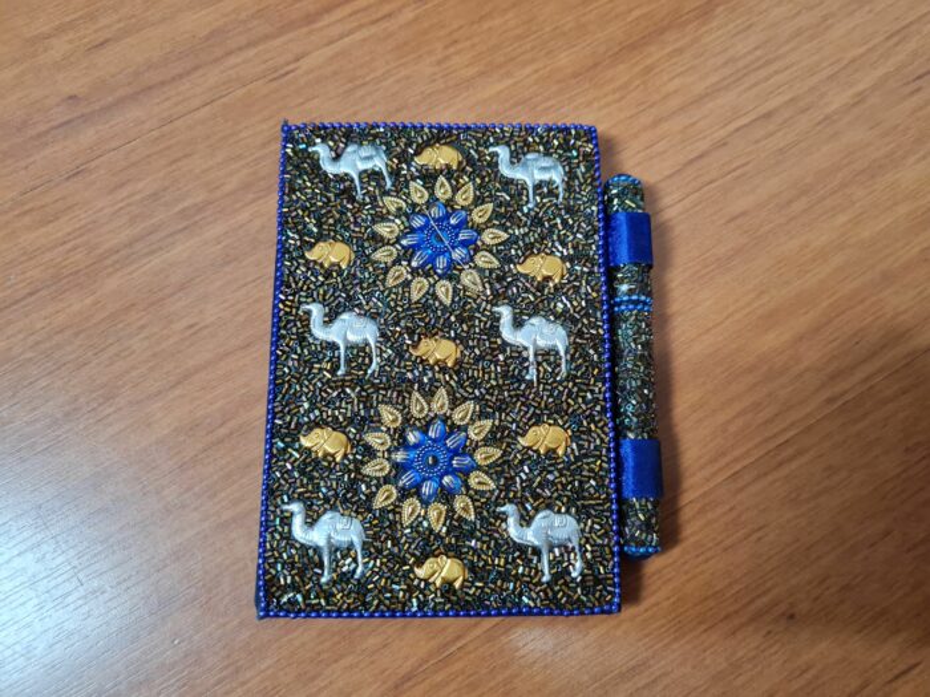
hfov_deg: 67.3
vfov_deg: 53.1
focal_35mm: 26
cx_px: 465
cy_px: 348
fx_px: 699
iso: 250
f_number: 1.8
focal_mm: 5.4
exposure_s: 1/40
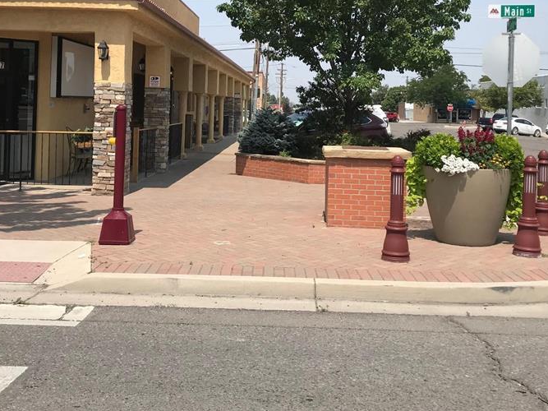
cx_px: 242
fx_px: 681
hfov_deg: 43.8
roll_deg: -1.5
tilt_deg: +3.0
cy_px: 104
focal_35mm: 43
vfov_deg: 32.9
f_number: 1.8
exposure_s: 1/2660
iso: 20
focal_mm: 3.99
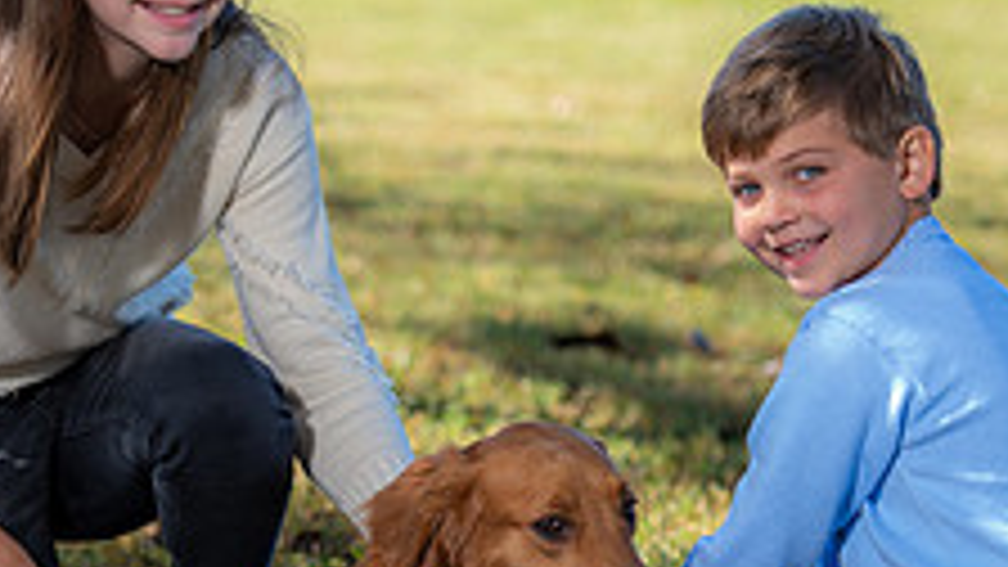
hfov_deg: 7.2
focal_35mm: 298
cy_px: 423
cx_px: 459
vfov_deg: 4.1
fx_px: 7965
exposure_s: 1/250
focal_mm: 110
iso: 50
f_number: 2.8
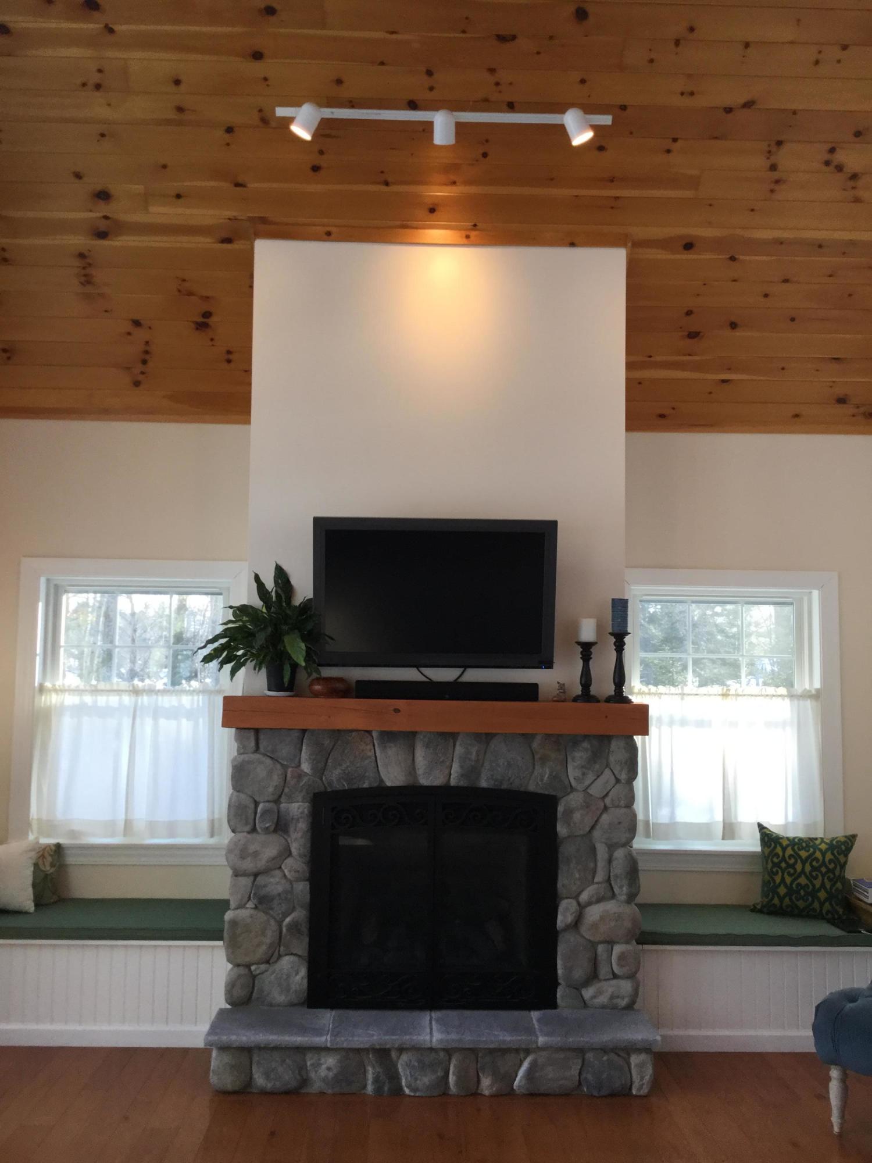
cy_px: 582
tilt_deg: +4.3
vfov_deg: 58.4
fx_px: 1041
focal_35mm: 31
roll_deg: -0.5
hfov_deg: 45.4
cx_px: 436
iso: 25
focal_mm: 3.3
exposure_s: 1/40
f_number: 2.4
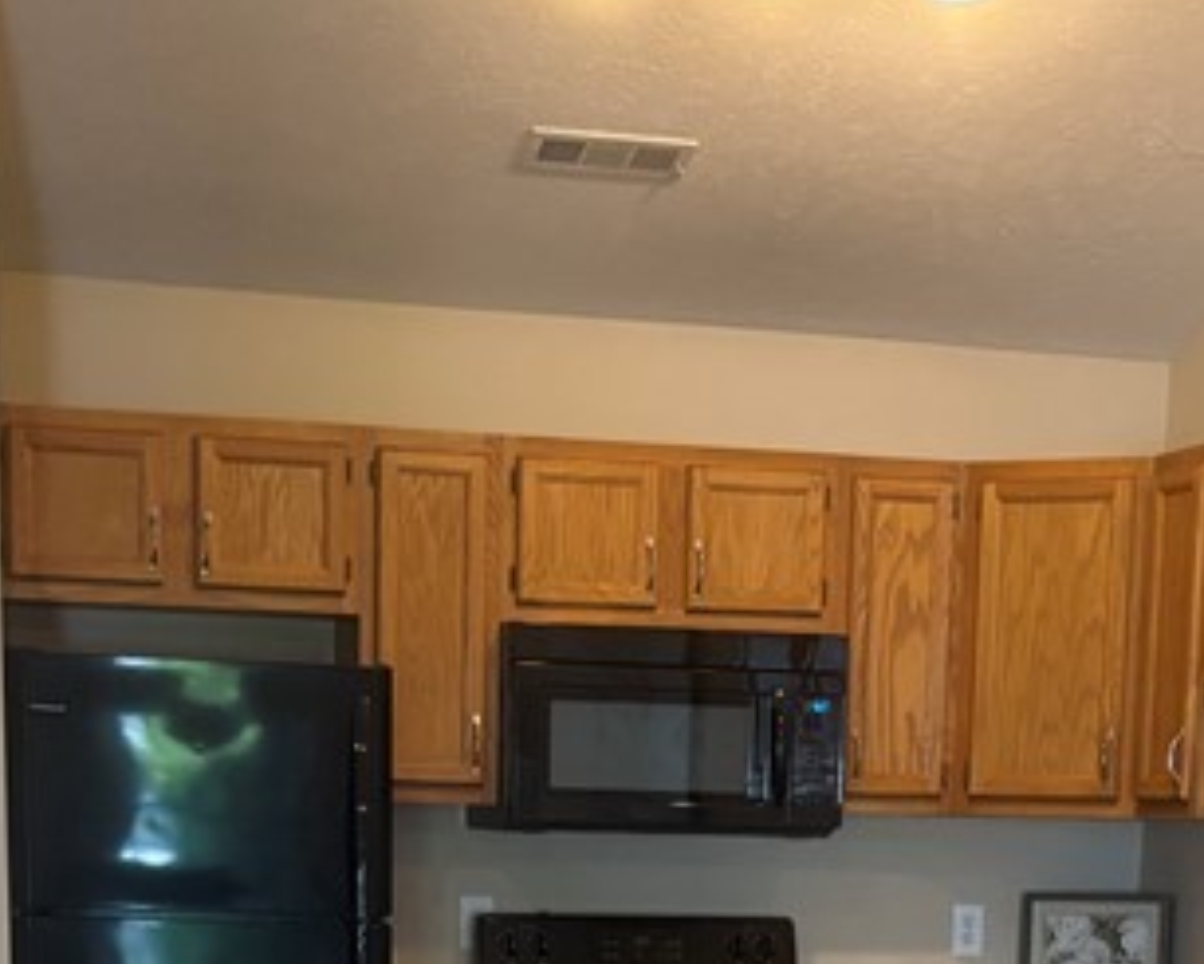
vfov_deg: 16.5
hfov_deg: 22.5
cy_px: 1436
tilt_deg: -12.0
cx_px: 649
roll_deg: -0.9
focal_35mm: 85
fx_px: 3030
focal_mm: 5.96
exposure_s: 1/120
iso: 250
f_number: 1.6
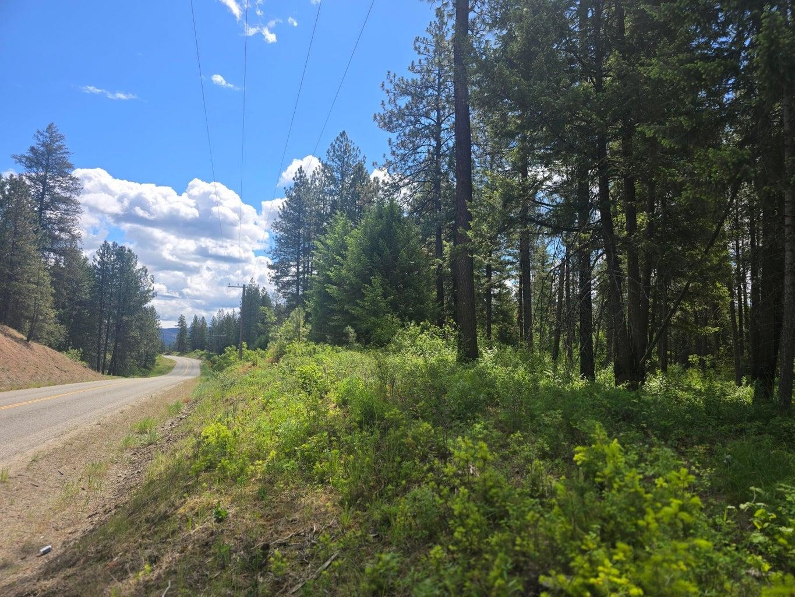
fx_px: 528
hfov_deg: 73.9
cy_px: 298
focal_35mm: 23
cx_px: 398
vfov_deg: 58.9
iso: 12
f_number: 1.7
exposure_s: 1/784
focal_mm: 6.3
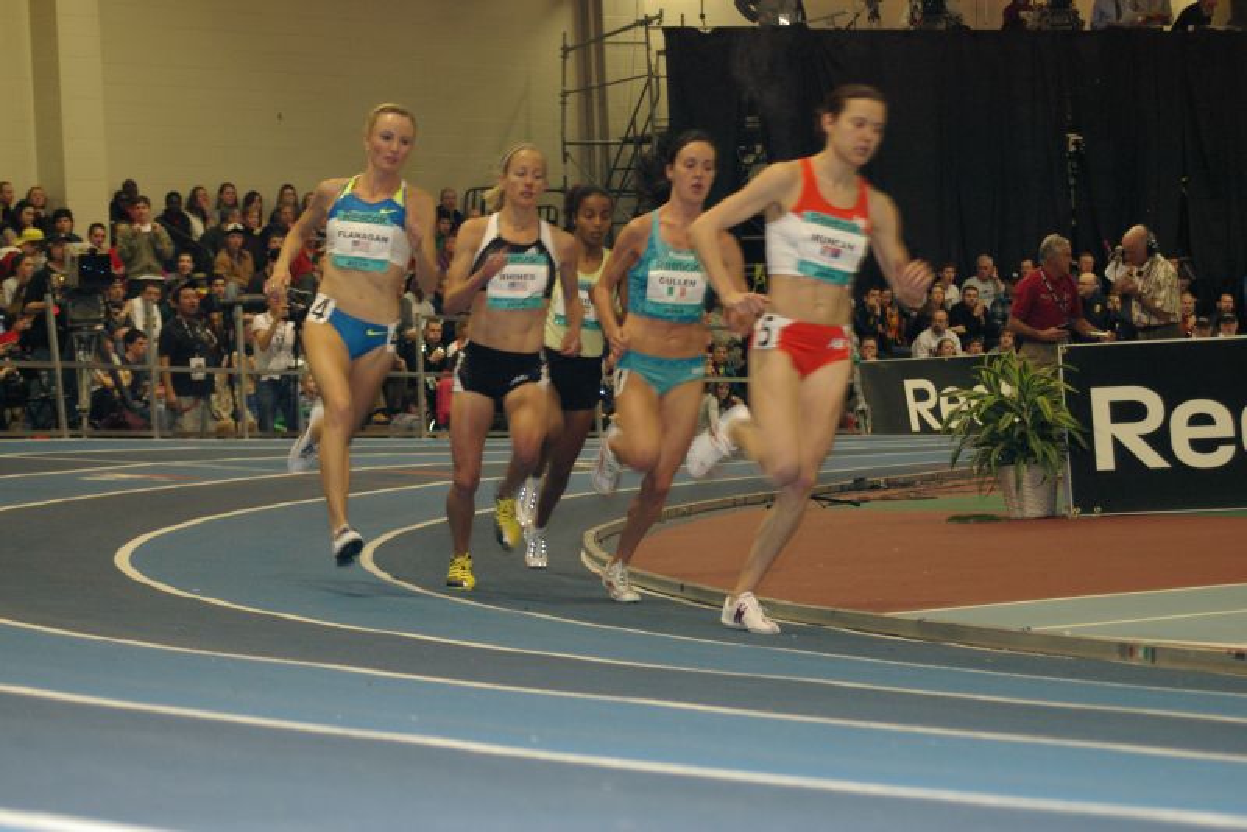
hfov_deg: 20.0
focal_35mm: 102
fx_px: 3534
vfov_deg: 13.4
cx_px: 624
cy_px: 416
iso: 800
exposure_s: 1/100
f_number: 5.6
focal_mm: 68
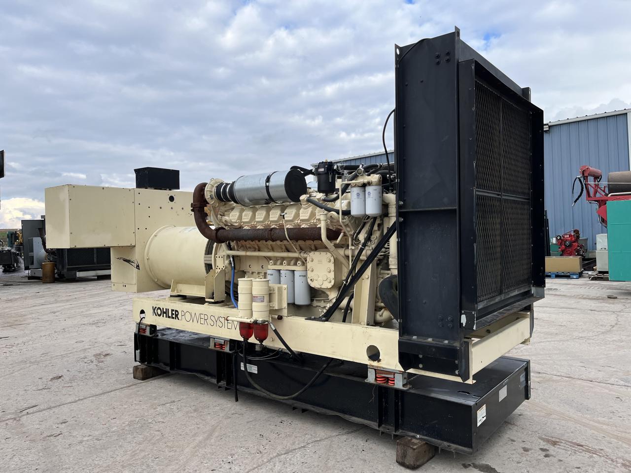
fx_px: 474
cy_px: 236
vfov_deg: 53.1
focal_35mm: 26
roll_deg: +2.8
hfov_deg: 67.3
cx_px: 316
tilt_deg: +2.4
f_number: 1.6
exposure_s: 1/1600
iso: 50
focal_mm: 5.1
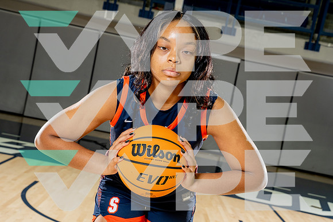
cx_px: 166
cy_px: 111
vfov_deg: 25.5
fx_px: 490
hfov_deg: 37.5
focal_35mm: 53
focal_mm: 53
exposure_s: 1/250
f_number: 8
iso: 640
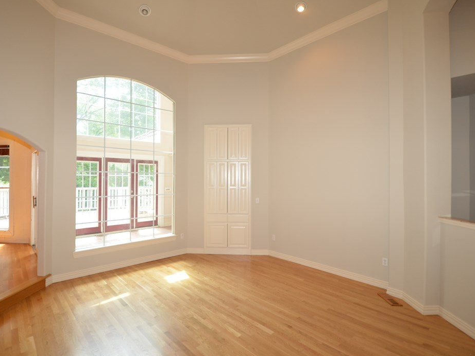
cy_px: 176
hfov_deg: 90.9
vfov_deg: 74.7
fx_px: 233
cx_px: 218
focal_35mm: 17
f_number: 4
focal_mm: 10
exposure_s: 1/60
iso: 360
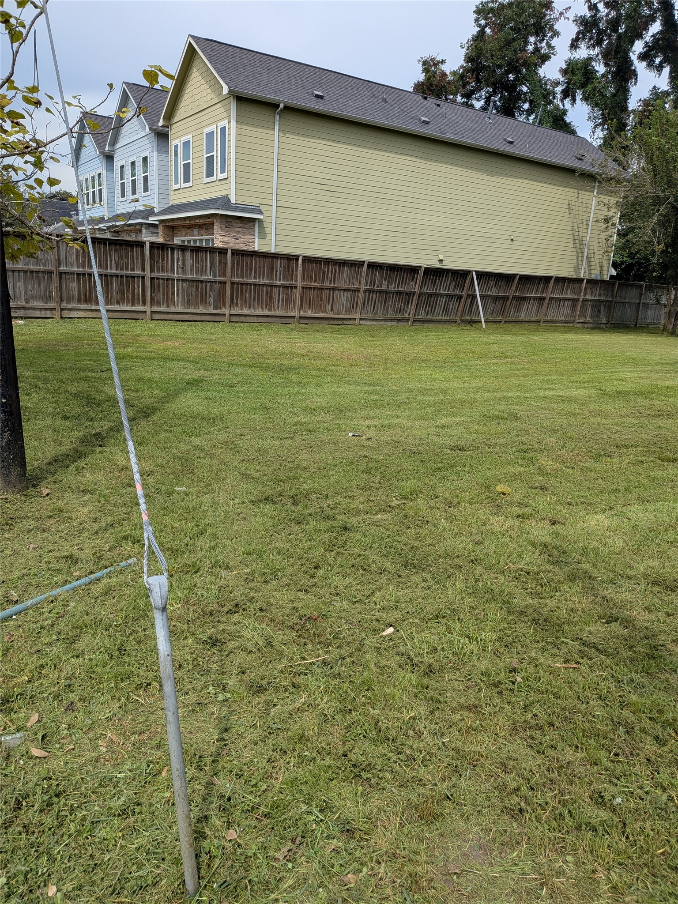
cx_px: 339
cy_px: 452
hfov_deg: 56.8
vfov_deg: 71.6
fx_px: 627
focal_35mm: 24
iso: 29
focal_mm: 4.53
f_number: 1.7
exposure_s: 1/1873
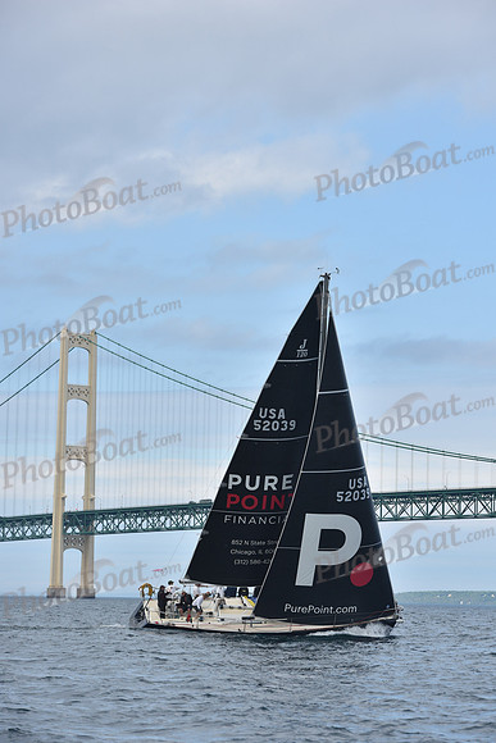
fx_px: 2313
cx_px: 248
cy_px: 372
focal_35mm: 112
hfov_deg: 12.2
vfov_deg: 18.3
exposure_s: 1/800
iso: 250
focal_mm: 112
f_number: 7.1
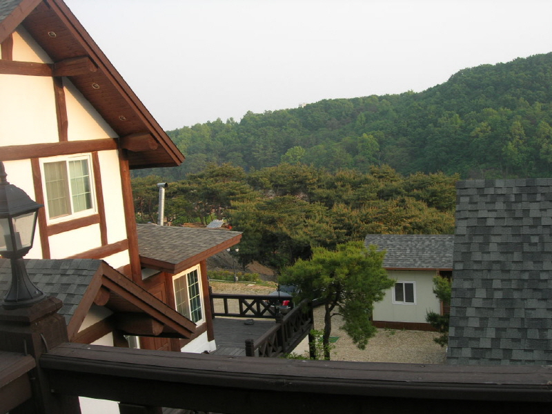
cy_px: 207
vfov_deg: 37.7
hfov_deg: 49.0
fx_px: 606
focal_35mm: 38
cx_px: 276
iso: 64
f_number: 4.8
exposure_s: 1/118
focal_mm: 7.8
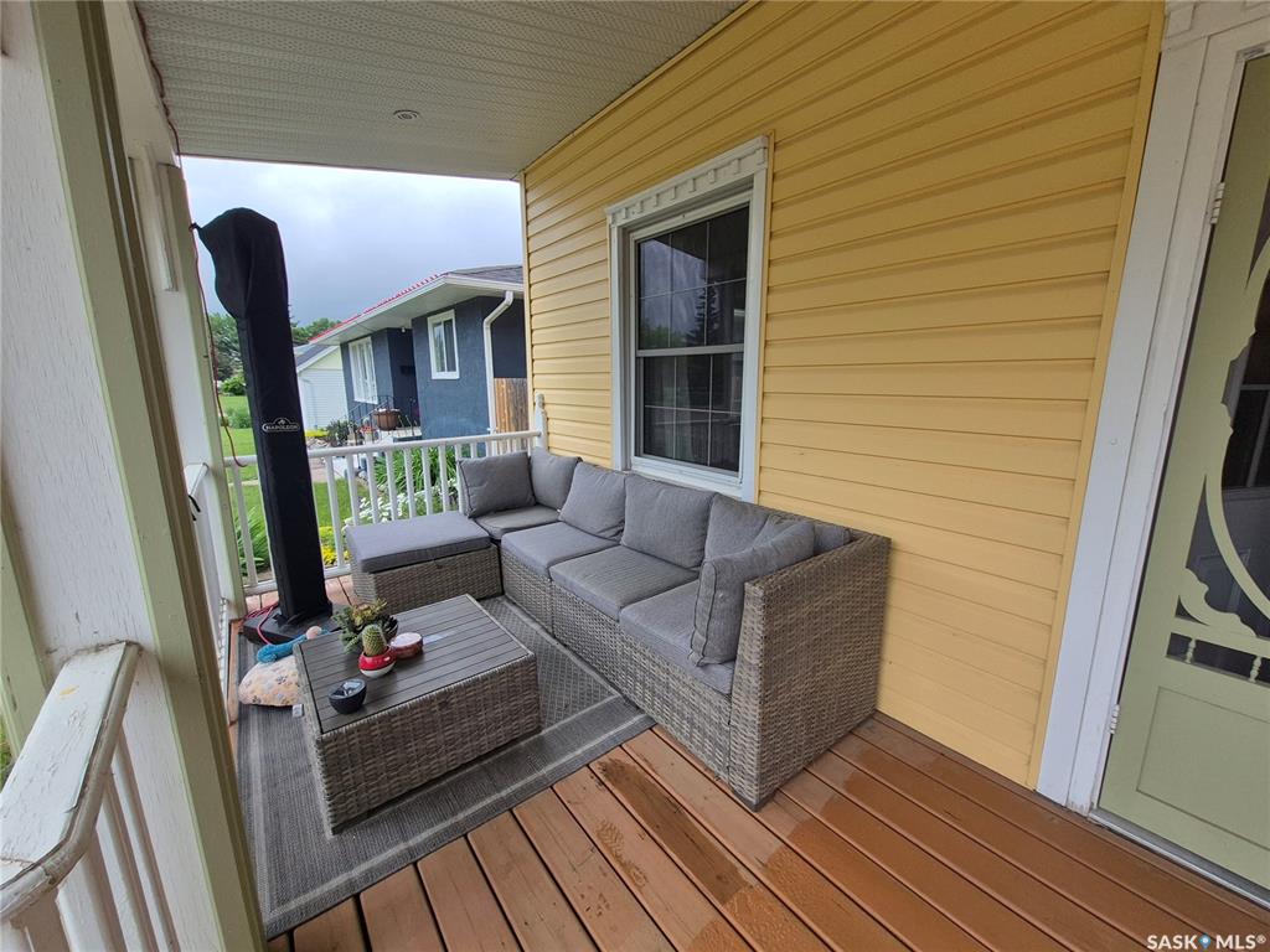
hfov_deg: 106.2
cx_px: 635
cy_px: 476
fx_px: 477
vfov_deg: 89.9
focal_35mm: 13
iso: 50
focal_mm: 1.74
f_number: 2.2
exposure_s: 1/534
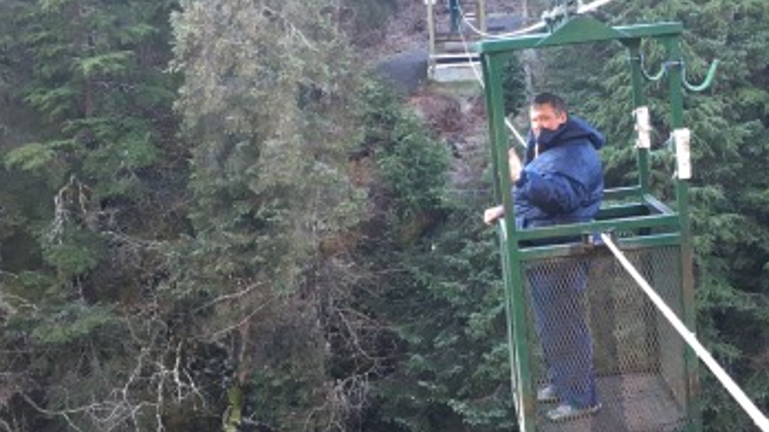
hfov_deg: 35.7
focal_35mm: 58
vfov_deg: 20.6
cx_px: 516
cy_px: 309
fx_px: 1182
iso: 64
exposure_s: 1/30
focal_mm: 4.15
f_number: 2.2
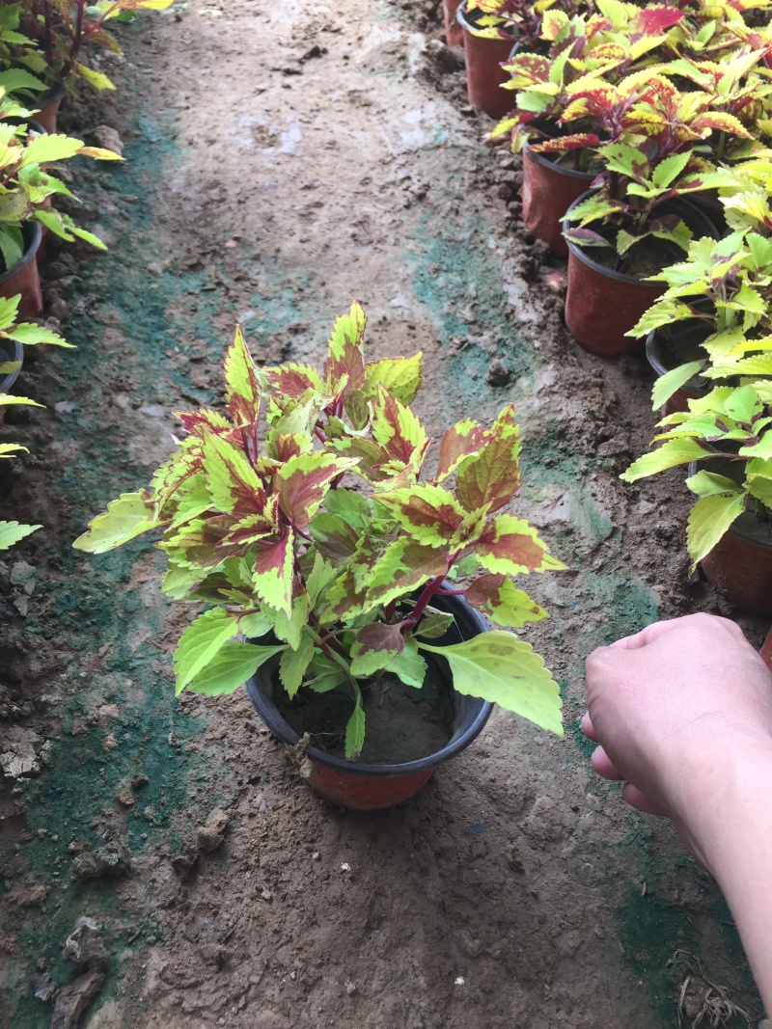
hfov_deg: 48.2
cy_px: 514
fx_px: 863
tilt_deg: -51.8
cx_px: 386
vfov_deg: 61.7
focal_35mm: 29
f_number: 2.2
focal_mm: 4.15
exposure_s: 1/112
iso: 32
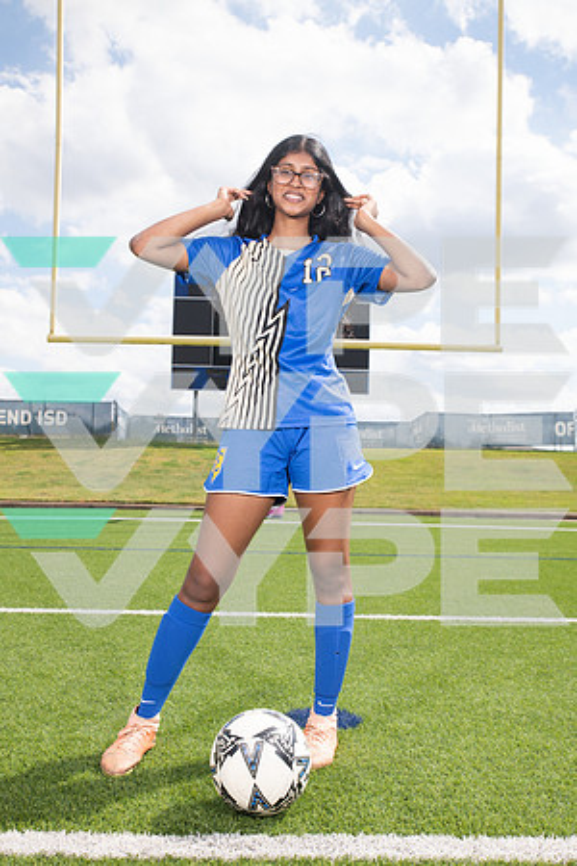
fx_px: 841
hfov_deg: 37.9
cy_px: 433
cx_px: 288
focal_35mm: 35
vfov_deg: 54.4
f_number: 7.1
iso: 125
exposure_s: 1/400
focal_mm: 35
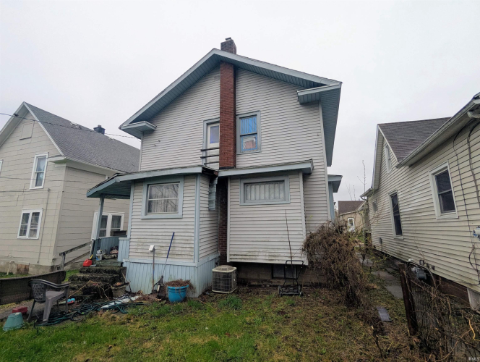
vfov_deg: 78.2
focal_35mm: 16
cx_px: 240
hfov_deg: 94.4
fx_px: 222
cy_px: 181
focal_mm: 2.35
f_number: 2.2
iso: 48
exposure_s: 1/162
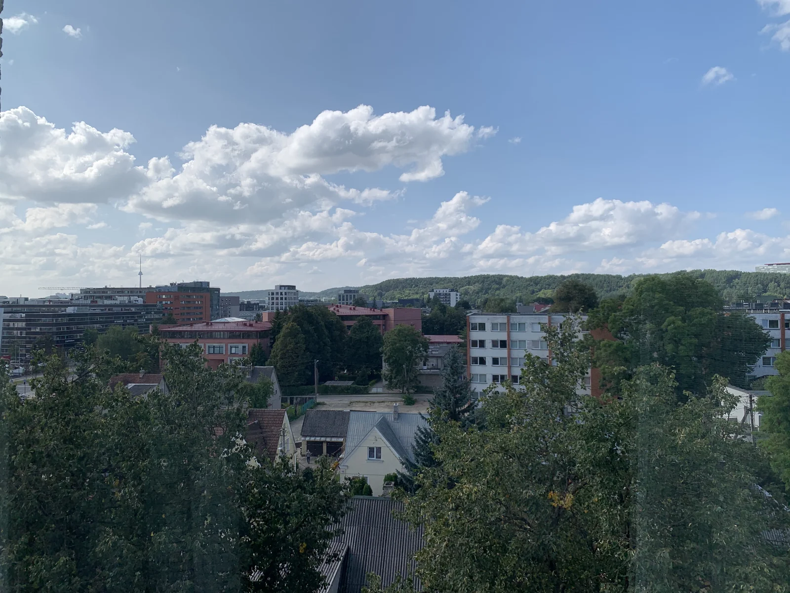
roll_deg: +1.0
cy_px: 296
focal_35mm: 26
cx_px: 395
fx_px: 593
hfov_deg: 67.3
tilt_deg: +0.9
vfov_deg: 53.1
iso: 25
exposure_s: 1/2611
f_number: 1.8
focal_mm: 4.25
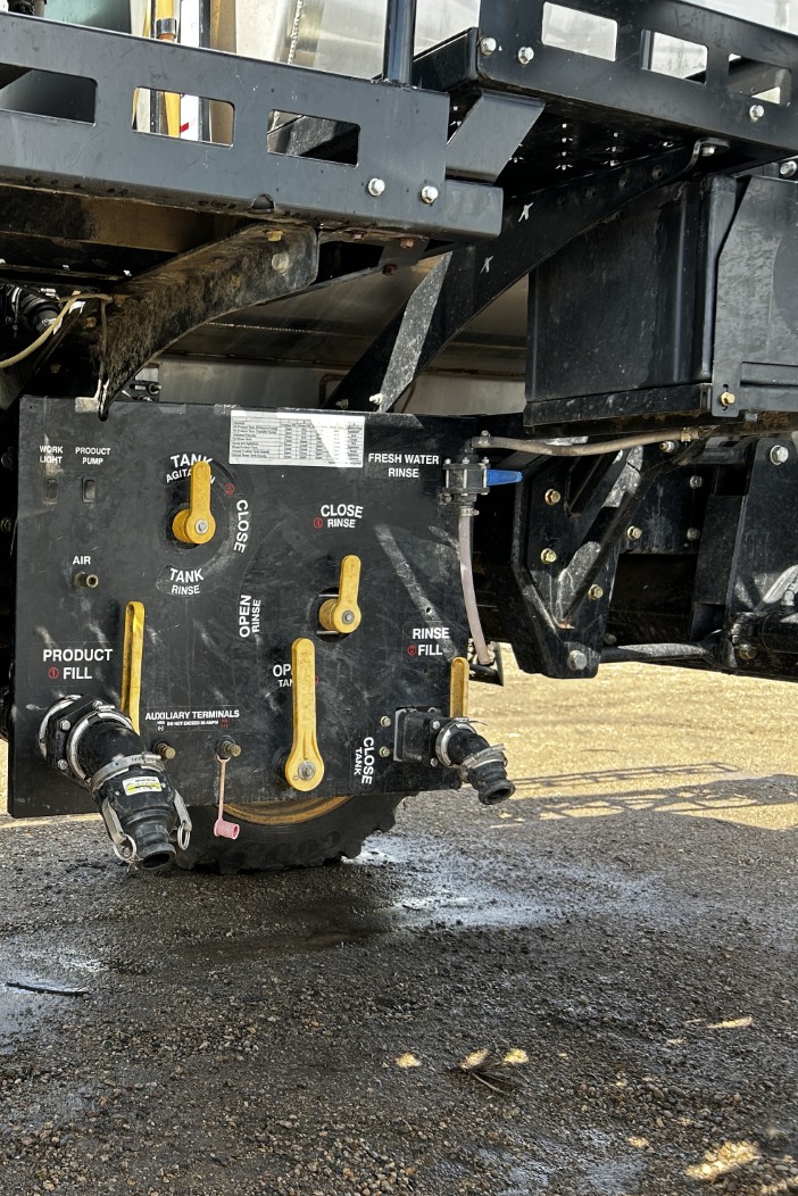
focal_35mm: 37
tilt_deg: -3.5
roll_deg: -0.1
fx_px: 1229
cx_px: 0
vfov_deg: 51.9
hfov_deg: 33.0
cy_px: 600
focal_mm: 5.7
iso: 50
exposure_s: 1/427
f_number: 1.5
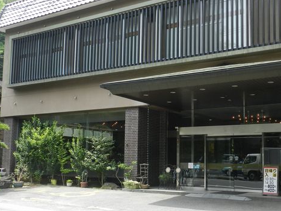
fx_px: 390
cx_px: 146
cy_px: 118
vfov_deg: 30.2
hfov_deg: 39.7
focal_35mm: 48
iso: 160
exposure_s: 1/320
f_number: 3.7
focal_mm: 5.6
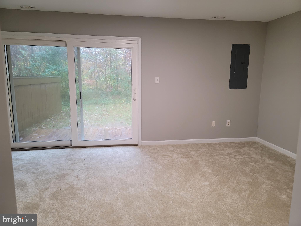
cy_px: 113
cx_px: 150
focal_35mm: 25
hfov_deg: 69.4
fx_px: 217
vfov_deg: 54.9
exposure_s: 1/39
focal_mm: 7
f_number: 1.8
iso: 200
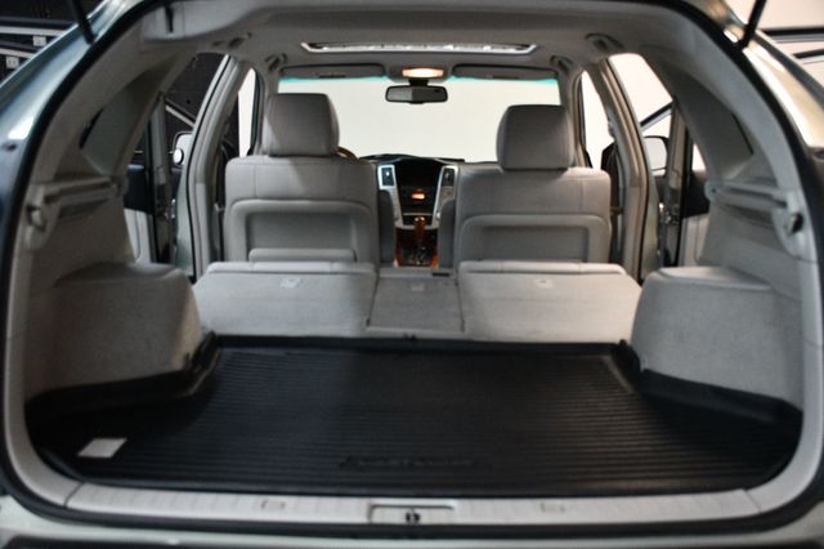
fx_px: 915
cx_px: 412
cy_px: 274
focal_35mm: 40
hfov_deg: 48.5
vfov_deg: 33.4
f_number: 4
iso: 3200
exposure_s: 1/125
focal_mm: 27
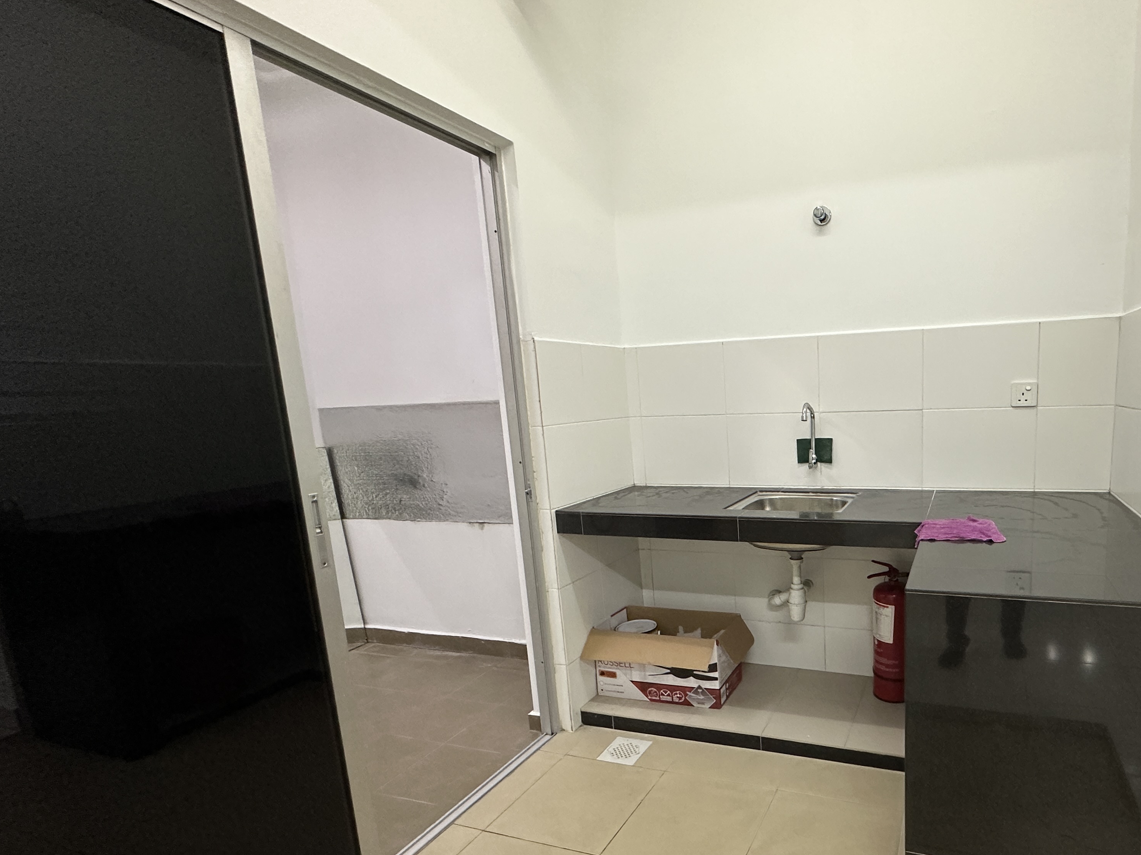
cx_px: 772
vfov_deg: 68.3
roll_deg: +2.4
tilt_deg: -9.3
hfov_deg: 81.5
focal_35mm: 19
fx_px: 626
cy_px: 492
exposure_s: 1/100
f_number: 2.2
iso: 320
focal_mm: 2.22
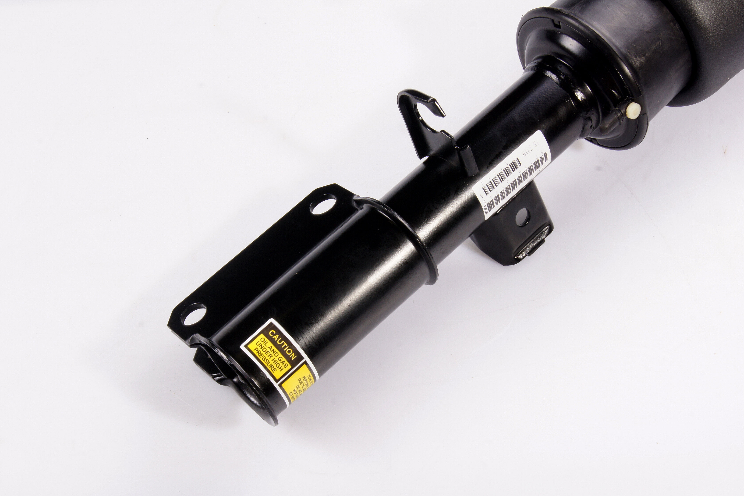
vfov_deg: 25.8
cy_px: 248
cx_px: 372
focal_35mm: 52
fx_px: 1085
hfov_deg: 37.9
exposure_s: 1/6
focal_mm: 35
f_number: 20
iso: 200
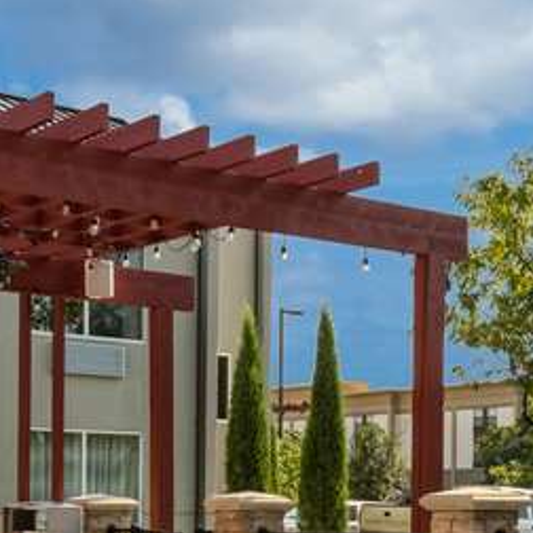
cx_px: 401
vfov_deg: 22.1
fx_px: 1324
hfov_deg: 22.5
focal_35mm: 76
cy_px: 511
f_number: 9
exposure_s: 1/640
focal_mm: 22
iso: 400
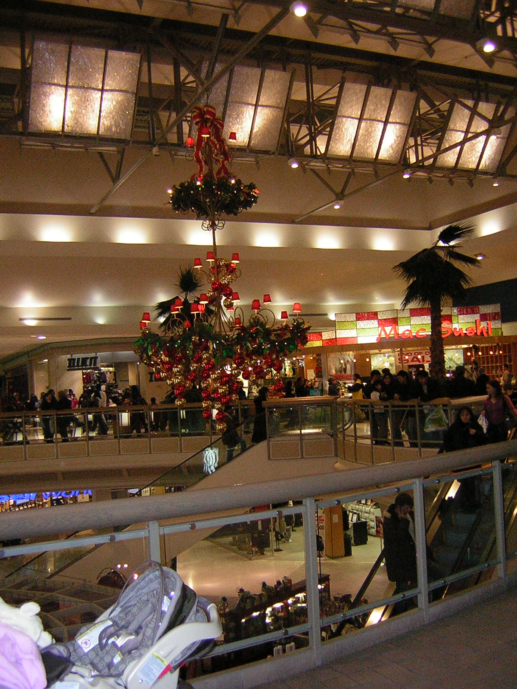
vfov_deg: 51.4
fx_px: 717
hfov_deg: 39.7
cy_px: 344
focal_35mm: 36
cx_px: 258
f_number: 2.6
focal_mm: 4.7
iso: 199
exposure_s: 1/60.1
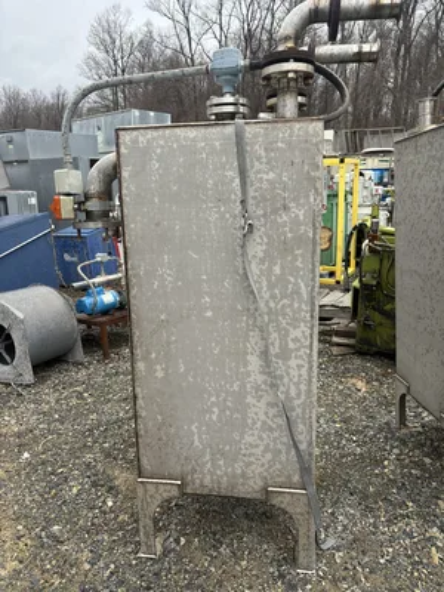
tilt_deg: -14.8
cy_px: 296
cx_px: 222
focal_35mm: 26
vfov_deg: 67.3
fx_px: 445
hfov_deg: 53.1
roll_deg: -2.4
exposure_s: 1/408
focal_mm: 5.96
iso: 50
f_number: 1.6
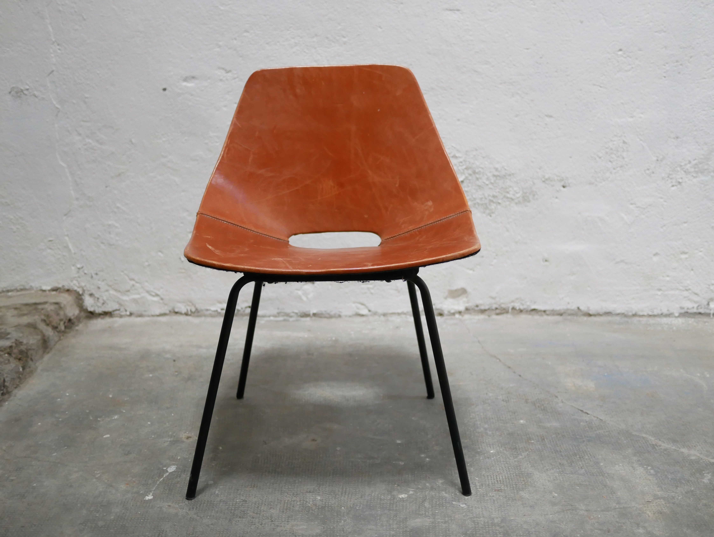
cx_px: 357
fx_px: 825
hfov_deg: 46.8
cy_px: 268
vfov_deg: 36.0
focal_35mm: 40
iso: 640
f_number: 1.7
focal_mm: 20
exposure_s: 1/60
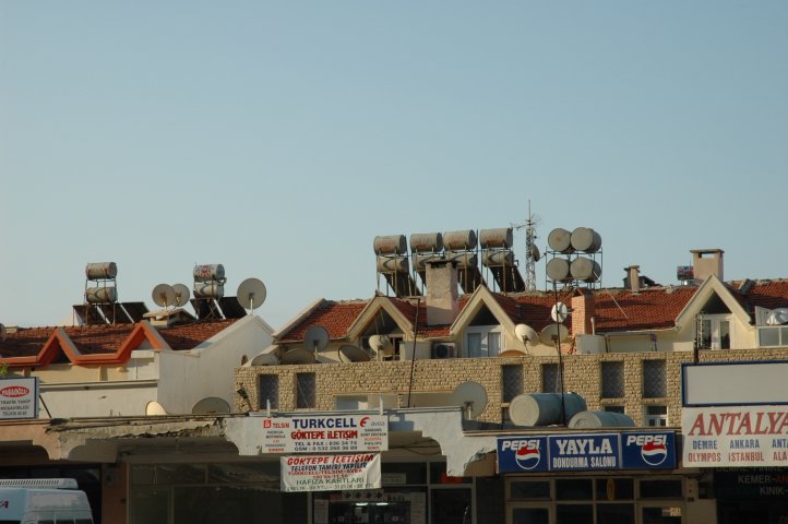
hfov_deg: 19.5
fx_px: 2296
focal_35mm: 105
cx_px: 394
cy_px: 262
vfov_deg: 13.0
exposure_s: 1/160
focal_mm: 70
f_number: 14
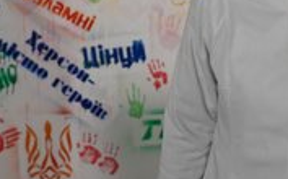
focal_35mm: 67
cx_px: 192
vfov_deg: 18.5
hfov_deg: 30.4
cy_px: -27
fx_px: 525
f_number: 4
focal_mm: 29
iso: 4000
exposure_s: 1/160
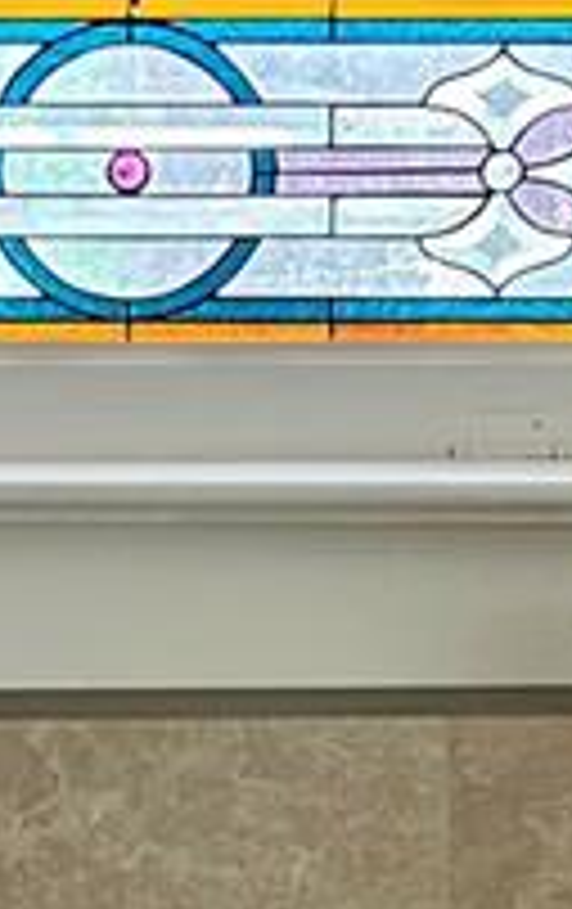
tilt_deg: -15.0
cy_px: 684
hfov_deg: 8.9
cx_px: 153
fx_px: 3651
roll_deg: -0.6
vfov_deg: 14.2
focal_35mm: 147
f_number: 1.5
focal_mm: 5.7
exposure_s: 1/65
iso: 125
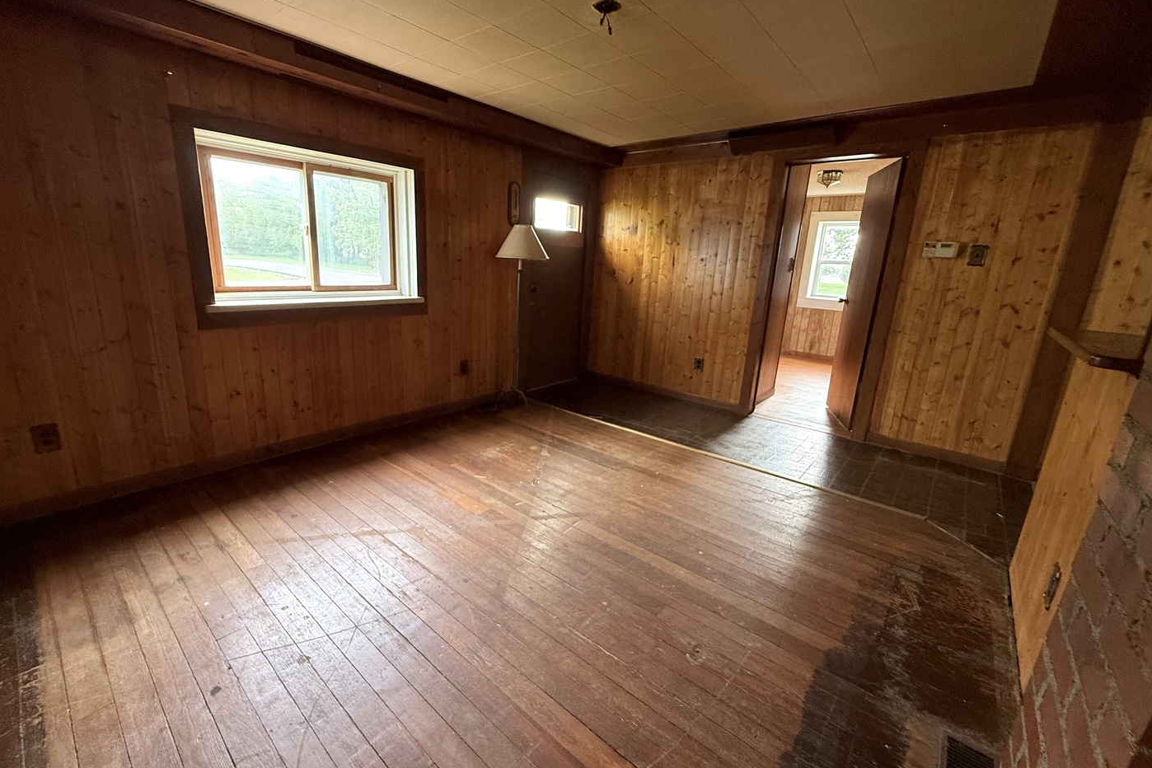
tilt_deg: -13.5
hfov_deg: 100.4
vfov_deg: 77.3
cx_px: 560
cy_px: 369
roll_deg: -2.8
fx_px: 480
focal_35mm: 15
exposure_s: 1/99
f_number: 2.2
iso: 160
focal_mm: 2.22
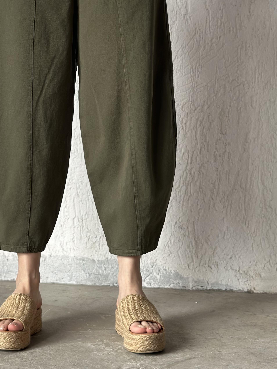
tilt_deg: +1.9
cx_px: 73
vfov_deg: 25.3
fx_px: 811
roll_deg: -0.8
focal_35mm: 76
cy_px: 83
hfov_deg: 19.3
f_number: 1.78
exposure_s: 1/121
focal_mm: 6.86
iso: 100
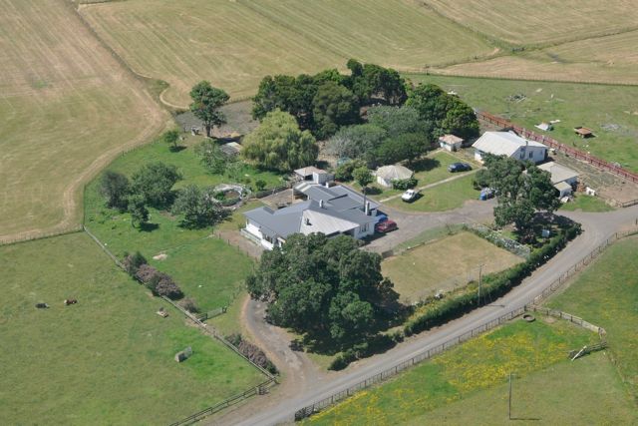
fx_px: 1329
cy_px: 213
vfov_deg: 18.2
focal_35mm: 75
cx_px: 319
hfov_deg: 27.0
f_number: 9
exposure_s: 1/320
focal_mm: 50
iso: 400
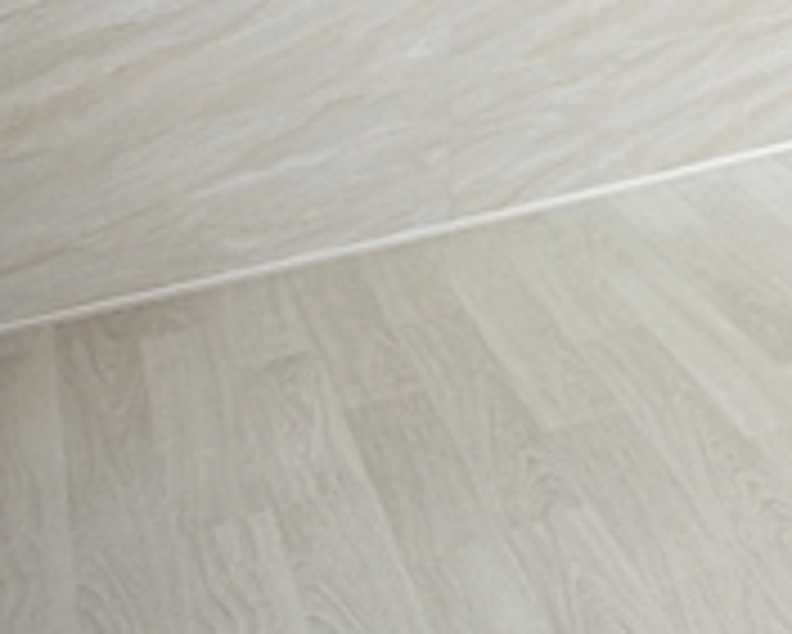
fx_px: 1501
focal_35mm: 64
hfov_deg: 20.2
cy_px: -432
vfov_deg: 19.3
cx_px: 1462
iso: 400
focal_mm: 10
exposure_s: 1/100
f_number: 3.5
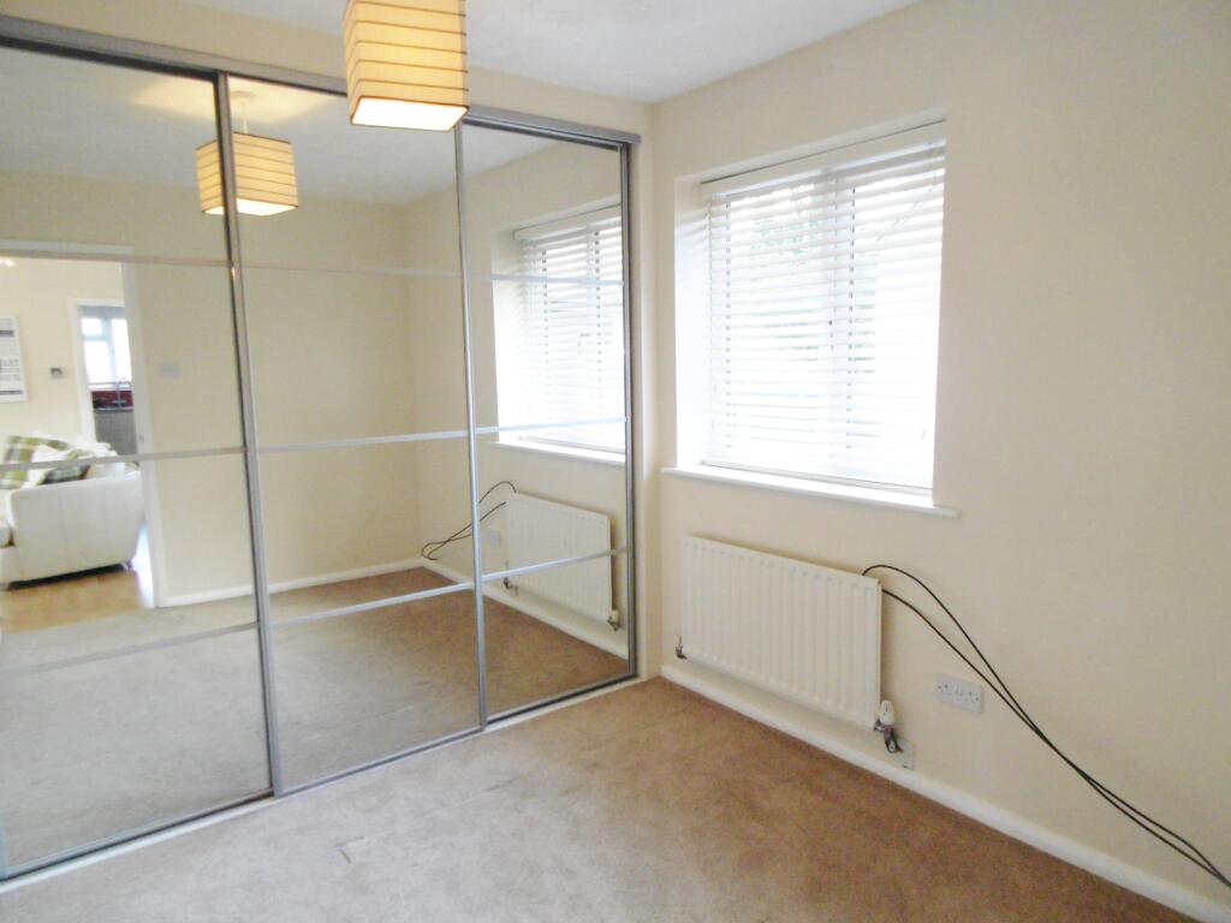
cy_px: 462
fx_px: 782
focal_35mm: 22
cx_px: 616
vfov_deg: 61.1
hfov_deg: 76.4
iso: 400
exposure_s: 1/60
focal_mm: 4
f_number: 3
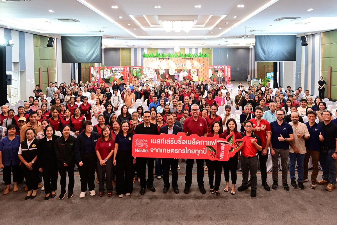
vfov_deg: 81.2
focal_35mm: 14
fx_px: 131
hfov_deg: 104.3
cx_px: 168
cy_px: 112
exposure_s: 1/50
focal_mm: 14
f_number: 5
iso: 2000
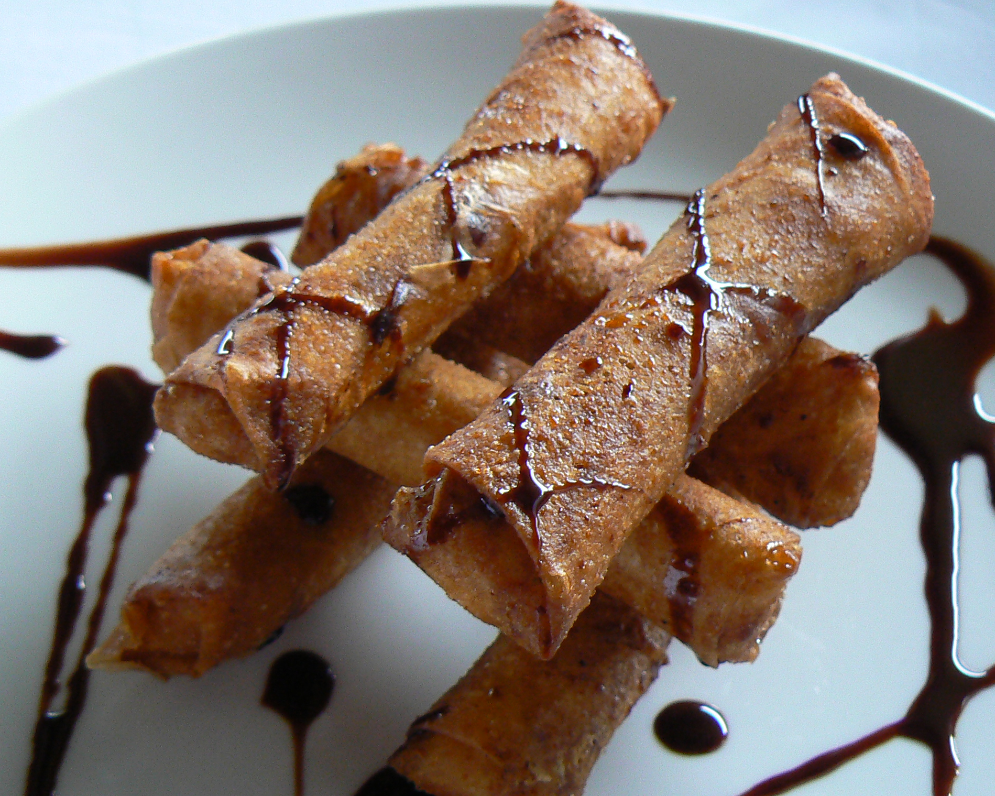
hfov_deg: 31.5
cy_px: 398
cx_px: 489
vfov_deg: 25.4
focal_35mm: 60
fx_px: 1767
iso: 125
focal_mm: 7
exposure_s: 1/30
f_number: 2.8
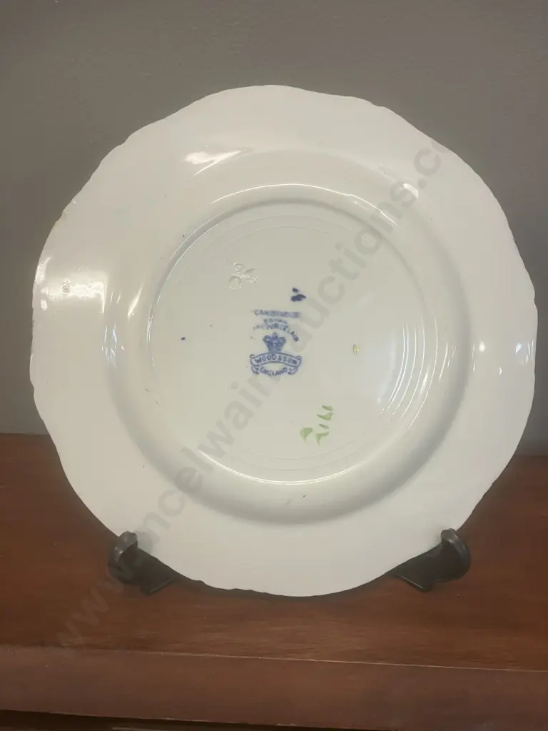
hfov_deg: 49.7
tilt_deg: -28.3
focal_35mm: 28
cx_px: 274
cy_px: 366
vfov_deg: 63.4
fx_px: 591
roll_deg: -2.5
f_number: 1.8
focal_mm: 3.99
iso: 64
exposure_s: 1/50
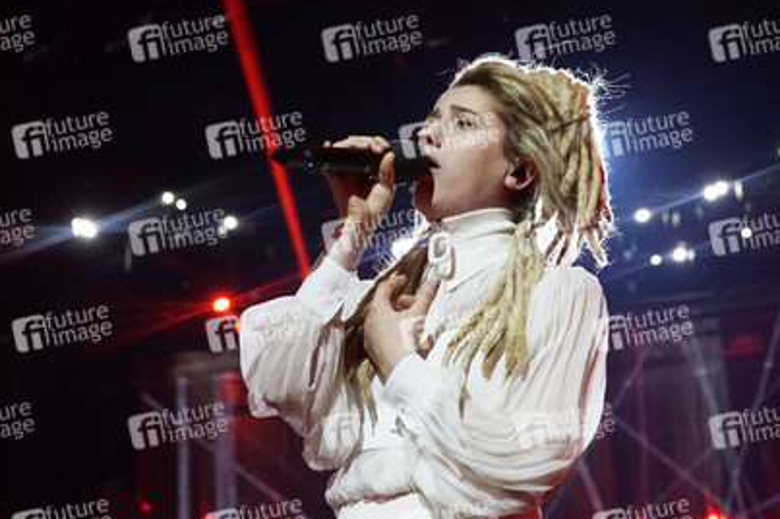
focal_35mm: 56
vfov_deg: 24.1
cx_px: 398
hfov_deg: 35.7
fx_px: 1212
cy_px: 281
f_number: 4
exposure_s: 1/250
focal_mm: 50
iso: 3200
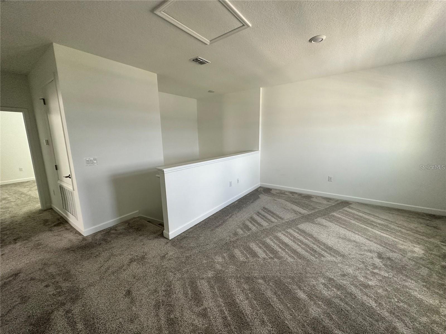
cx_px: 223
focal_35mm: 14
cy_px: 167
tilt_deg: -9.8
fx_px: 180
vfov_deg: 85.7
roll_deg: +1.4
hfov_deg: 102.1
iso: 200
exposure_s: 1/99
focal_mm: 2.22
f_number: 2.2
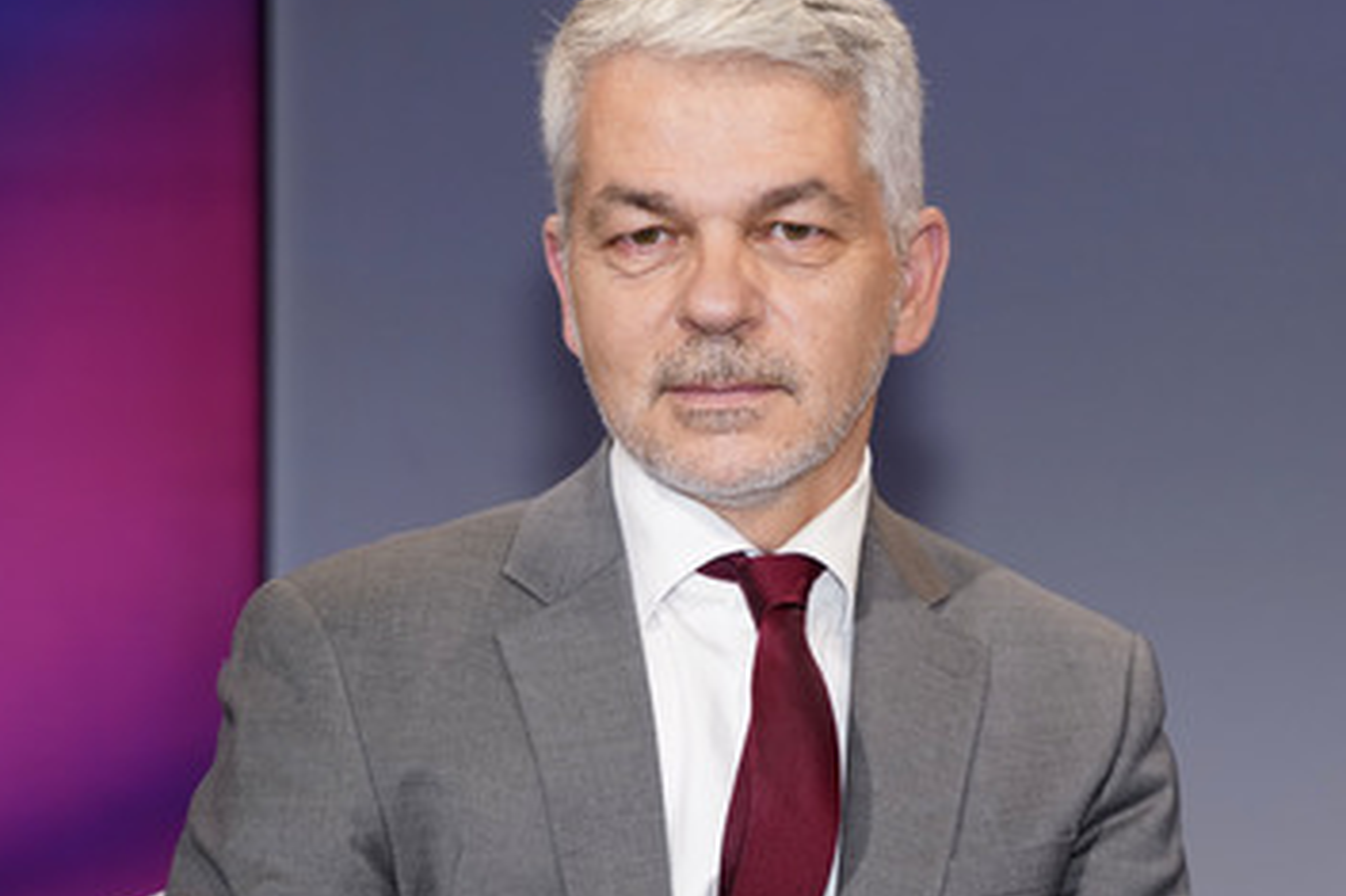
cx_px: 742
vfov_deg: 12.4
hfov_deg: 18.6
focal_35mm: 110
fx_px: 4111
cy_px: 450
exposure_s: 1/125
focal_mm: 86
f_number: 5.6
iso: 2000
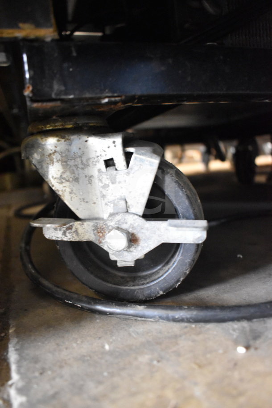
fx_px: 306
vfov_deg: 67.4
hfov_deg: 47.9
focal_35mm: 27
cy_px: 204
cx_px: 136
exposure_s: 1/40
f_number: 3.5
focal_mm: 18
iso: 6400
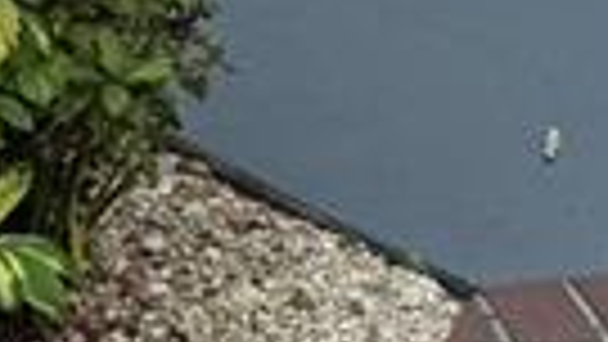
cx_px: 603
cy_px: -886
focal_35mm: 232
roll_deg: +0.1
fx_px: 3741
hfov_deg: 9.2
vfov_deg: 4.9
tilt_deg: +1.9
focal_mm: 6.76
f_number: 1.78
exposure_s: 1/2604
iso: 80
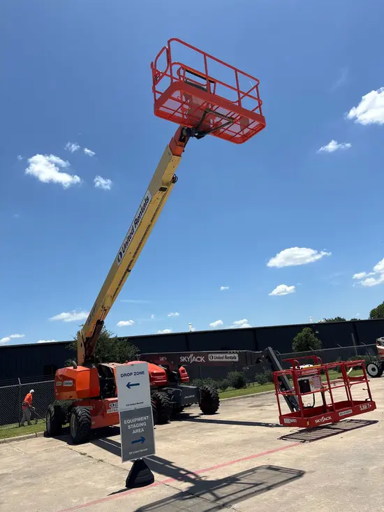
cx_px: 192
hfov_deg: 53.1
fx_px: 384
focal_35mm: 26
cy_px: 256
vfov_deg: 67.3
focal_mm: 5.96
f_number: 1.6
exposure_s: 1/5348
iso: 50
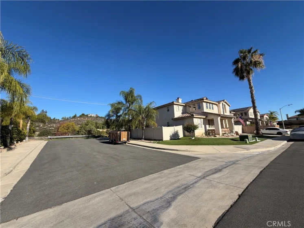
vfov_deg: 85.7
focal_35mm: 14
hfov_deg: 102.1
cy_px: 114
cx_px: 152
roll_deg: +3.7
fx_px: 123
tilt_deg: +8.5
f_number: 2.2
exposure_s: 1/770
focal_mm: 2.22
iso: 20
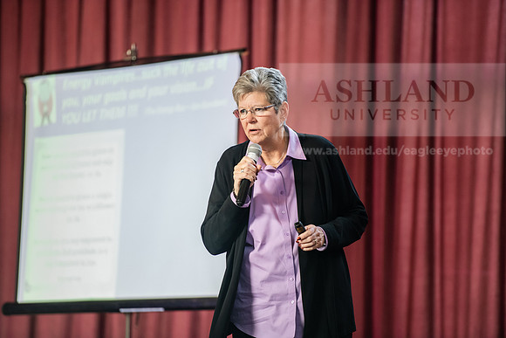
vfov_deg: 6.9
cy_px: 169
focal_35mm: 200
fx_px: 2812
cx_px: 253
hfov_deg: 10.3
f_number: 3.2
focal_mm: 200
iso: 2500
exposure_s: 1/200
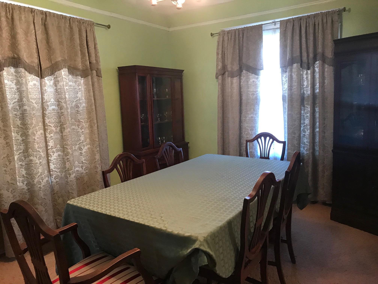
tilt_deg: -6.2
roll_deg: +2.5
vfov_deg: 49.7
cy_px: 142
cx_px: 189
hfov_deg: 63.4
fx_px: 306
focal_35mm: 28
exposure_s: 1/13
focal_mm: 3.99
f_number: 1.8
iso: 100
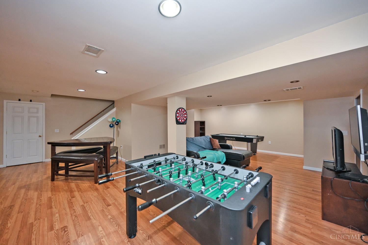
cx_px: 184
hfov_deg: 104.3
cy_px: 122
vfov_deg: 81.2
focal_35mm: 14
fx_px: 143
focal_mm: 14
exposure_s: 1/60
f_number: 4
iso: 1400
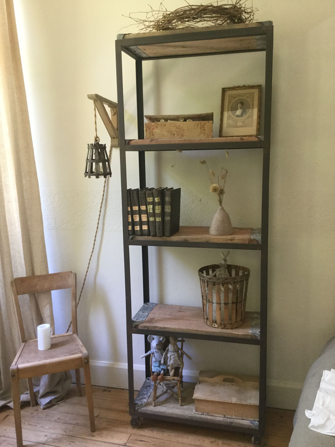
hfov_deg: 45.4
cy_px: 224
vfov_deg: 58.4
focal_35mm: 31
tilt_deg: -10.2
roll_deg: -0.1
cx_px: 168
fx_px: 400
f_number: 2.4
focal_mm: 3.3
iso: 100
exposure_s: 1/33
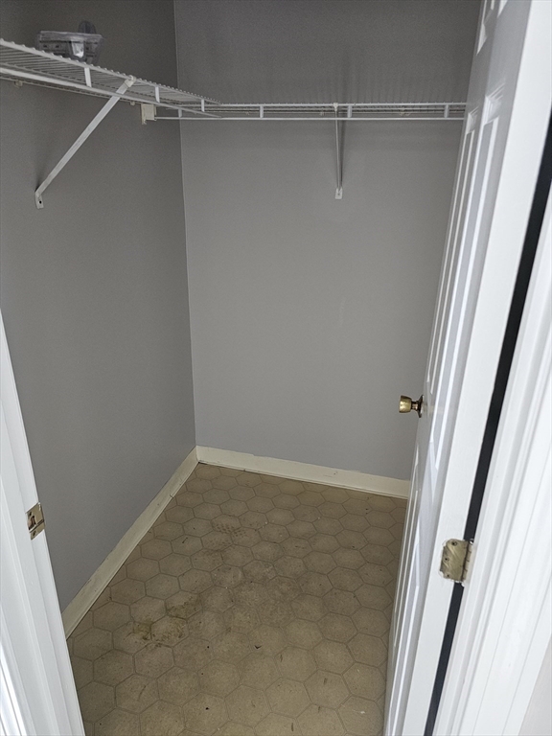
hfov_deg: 58.9
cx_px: 276
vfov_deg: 73.9
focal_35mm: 23
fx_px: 489
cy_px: 368
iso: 640
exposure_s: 1/60
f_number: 1.7
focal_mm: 6.3
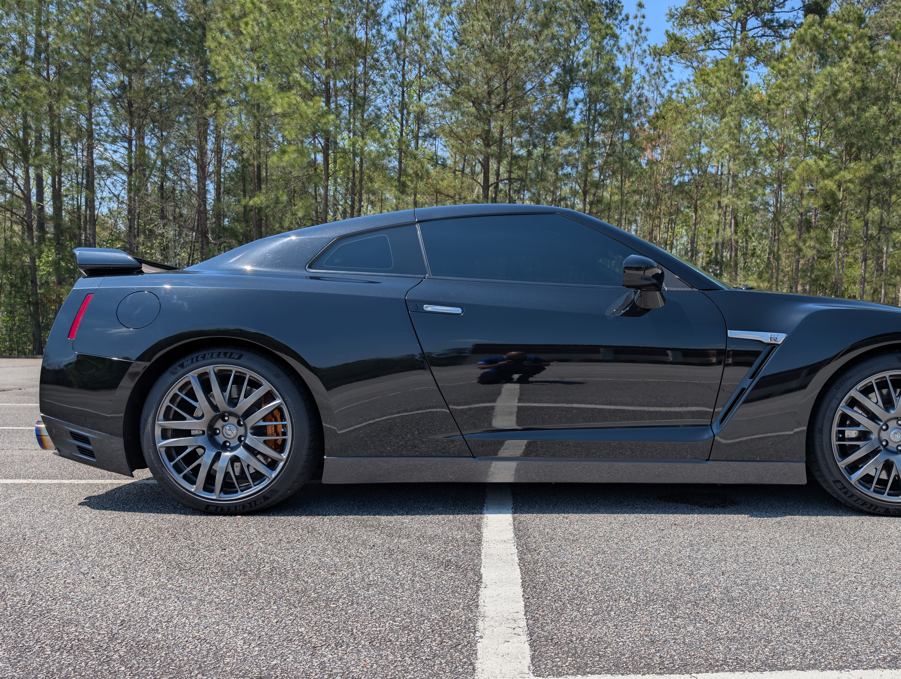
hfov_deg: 57.7
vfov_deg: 45.3
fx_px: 808
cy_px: 410
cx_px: 551
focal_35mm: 31
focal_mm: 6.9
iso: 22
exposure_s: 1/1393
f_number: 1.68
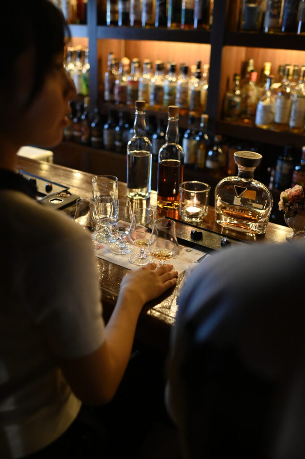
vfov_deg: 54.5
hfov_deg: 37.8
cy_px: 230
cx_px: 152
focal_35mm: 35
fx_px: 446
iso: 8000
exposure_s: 1/125
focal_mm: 35
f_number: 2.5
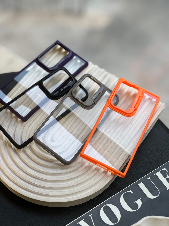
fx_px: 501
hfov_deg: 19.1
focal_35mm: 77
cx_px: 84
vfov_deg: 25.3
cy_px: 113
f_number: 2.8
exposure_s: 1/50
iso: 400
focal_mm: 9
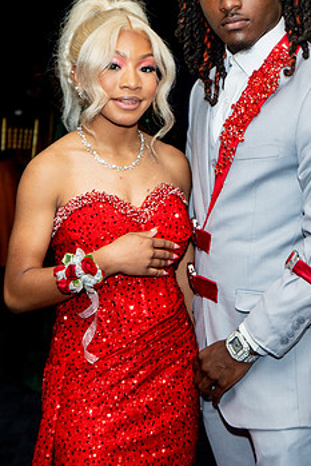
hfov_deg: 13.1
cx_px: 168
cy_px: 192
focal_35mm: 105
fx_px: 1359
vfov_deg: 19.4
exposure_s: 1/125
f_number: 4.5
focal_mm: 49
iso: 320
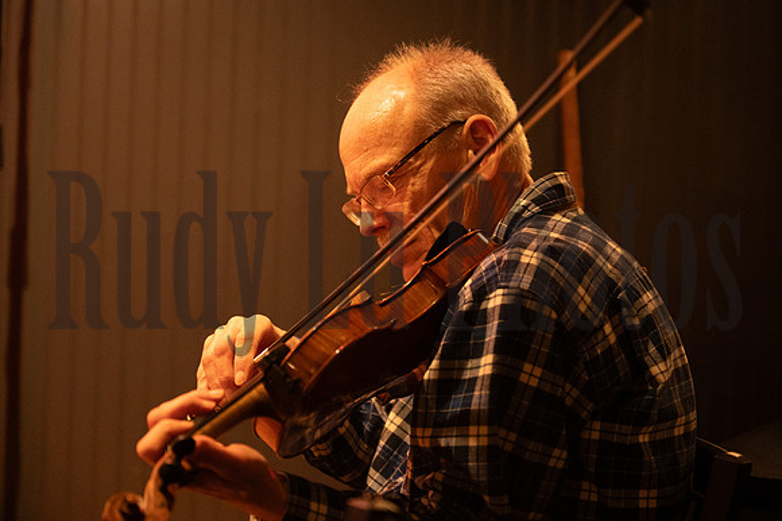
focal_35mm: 70
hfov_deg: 28.9
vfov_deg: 19.4
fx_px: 1520
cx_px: 391
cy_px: 260
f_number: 2.8
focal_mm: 70
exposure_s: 1/50
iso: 8000
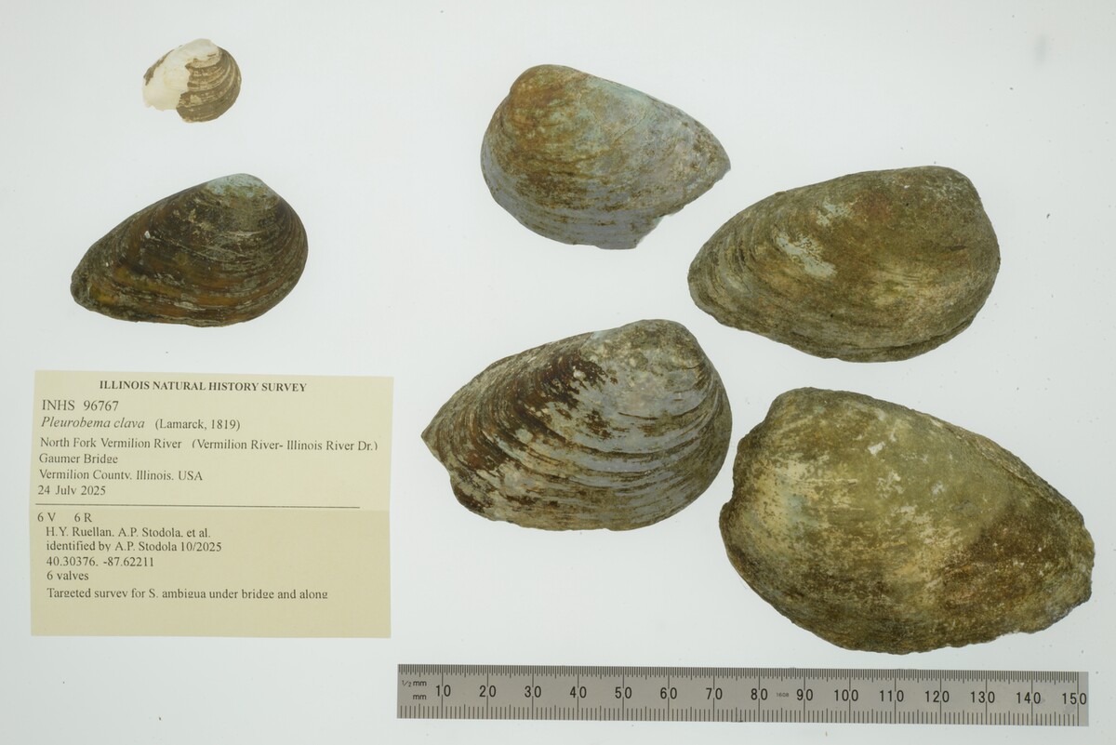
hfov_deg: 33.4
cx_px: 558
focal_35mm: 60
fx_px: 1861
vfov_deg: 22.6
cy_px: 372
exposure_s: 1/10
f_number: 32
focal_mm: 60
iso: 100
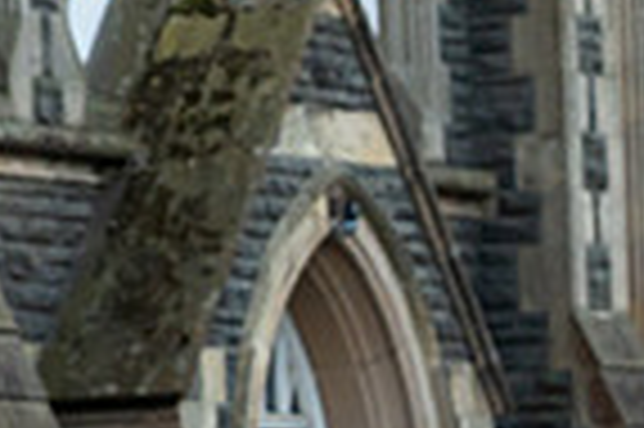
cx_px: 814
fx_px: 10542
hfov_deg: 3.5
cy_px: 606
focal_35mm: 590
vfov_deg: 2.3
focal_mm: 70
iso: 400
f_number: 3.5
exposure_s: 1/800
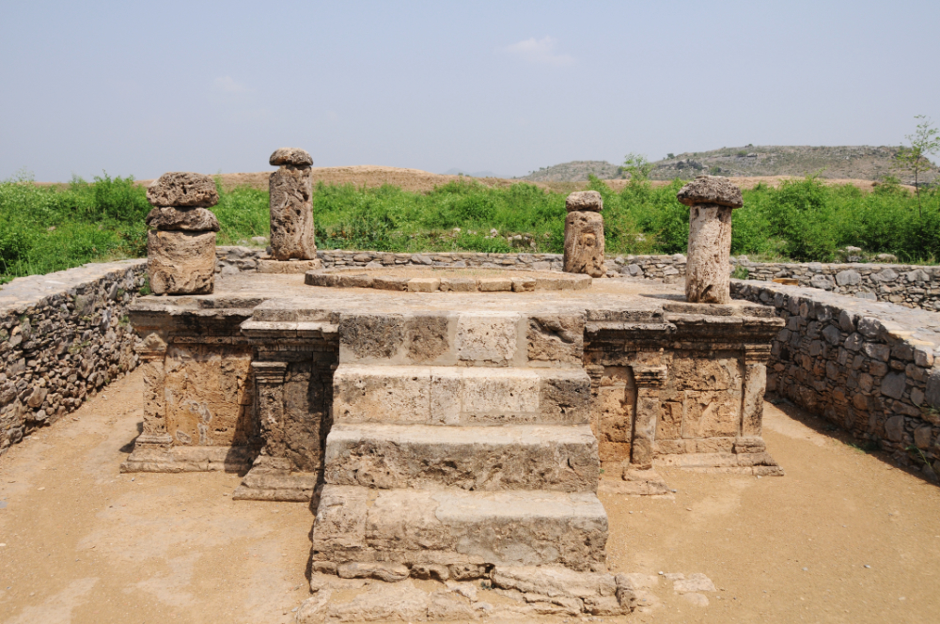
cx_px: 470
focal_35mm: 33
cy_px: 312
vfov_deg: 39.9
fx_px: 861
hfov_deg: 57.3
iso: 250
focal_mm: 22
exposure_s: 1/1250
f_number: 8
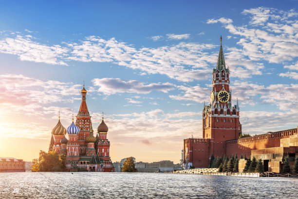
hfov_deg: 31.0
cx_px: 149
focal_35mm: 65
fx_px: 538
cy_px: 100
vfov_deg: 20.9
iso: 80
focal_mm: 65
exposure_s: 1/100
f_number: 10
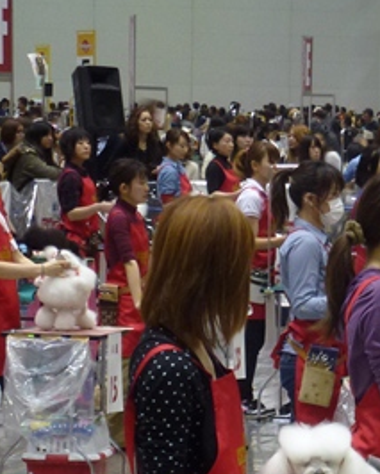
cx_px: 355
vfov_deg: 7.9
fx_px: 3428
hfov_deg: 6.3
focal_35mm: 244
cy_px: 469
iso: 200
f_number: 5
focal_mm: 18.7
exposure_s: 1/8
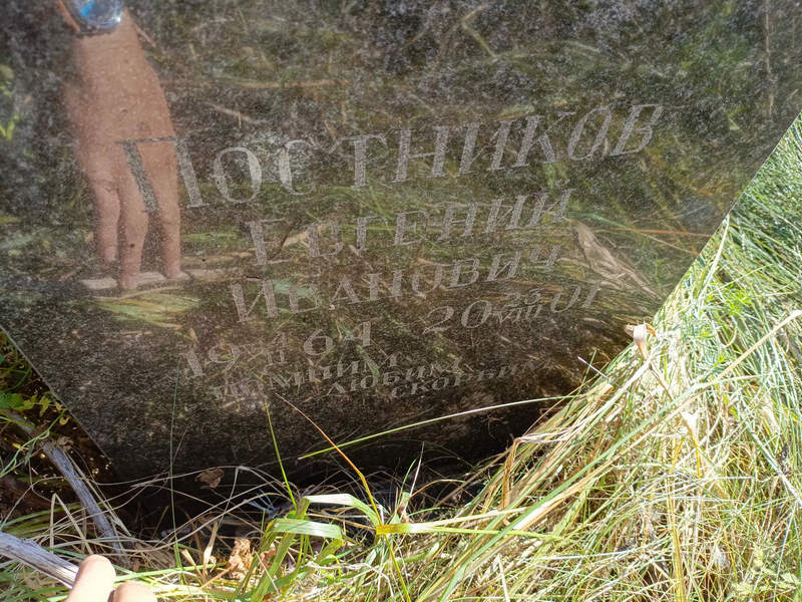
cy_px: 301
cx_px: 401
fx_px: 579
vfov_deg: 54.9
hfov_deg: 69.4
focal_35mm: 25
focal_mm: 4.76
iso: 110
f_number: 1.69
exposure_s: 1/206
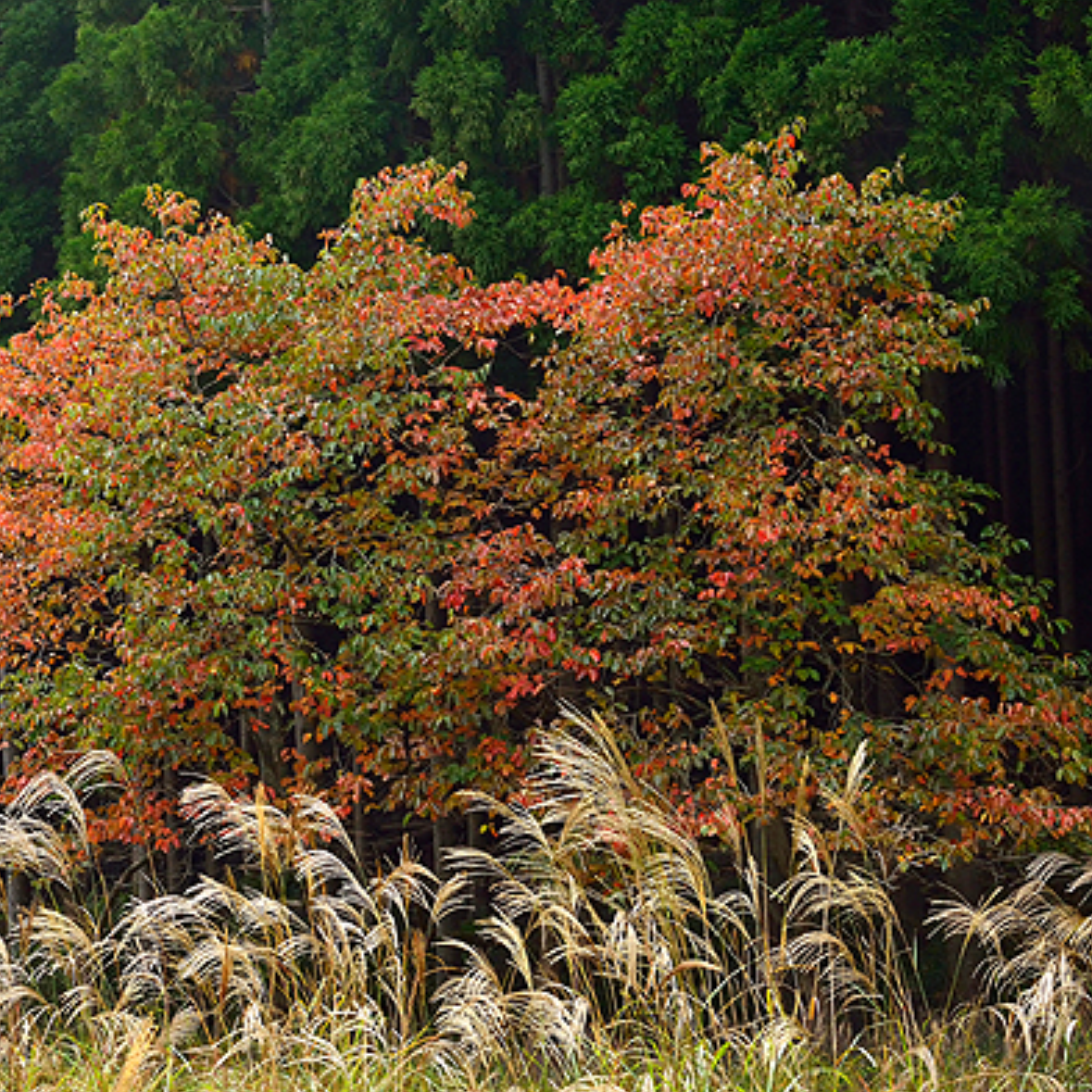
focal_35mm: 83
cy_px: 453
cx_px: 333
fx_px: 2962
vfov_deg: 20.9
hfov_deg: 20.8
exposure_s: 1/125
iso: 1000
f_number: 11
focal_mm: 50
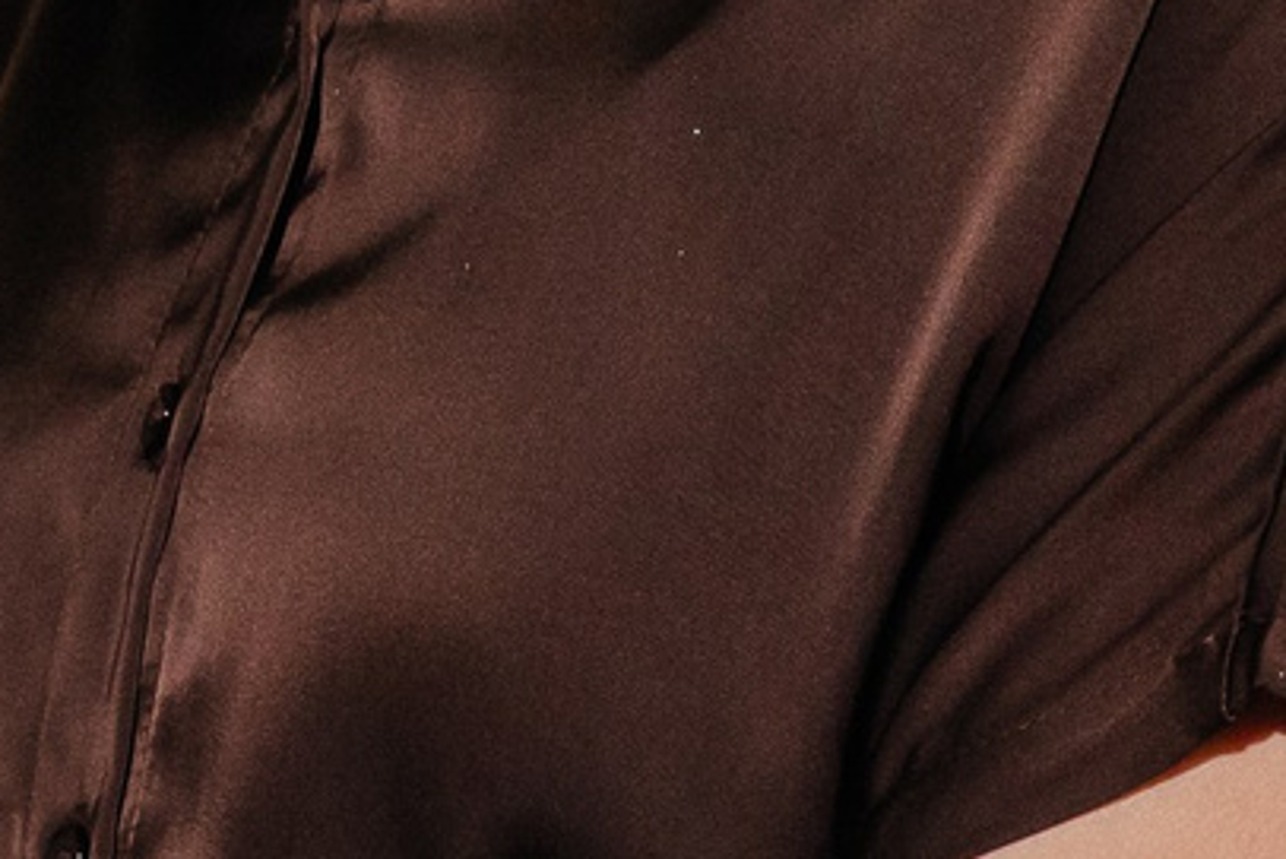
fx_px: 9684
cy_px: -8
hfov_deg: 7.5
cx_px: -554
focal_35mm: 271
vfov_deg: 5.1
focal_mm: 43
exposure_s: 1/100
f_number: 7.1
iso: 1250
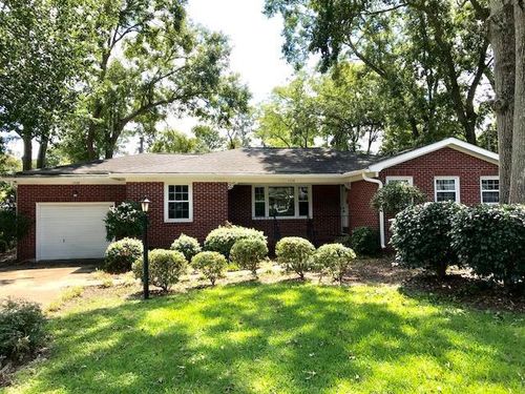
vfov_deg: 49.7
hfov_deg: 63.4
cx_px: 262
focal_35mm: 28
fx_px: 425
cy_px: 197
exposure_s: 1/929
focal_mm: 3.99
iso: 20
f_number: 1.8
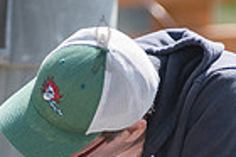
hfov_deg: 2.0
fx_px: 6843
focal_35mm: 1045
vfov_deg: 1.3
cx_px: 101
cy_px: 207
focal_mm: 200
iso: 100
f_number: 4
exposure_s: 1/400
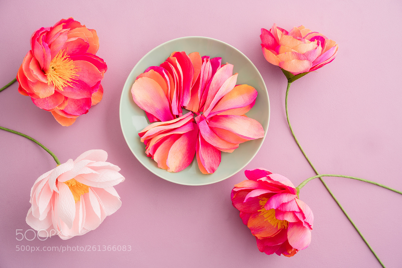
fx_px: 614
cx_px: 201
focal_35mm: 55
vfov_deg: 24.6
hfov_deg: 36.2
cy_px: 134
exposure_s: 1/100
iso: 100
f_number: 8
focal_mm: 55
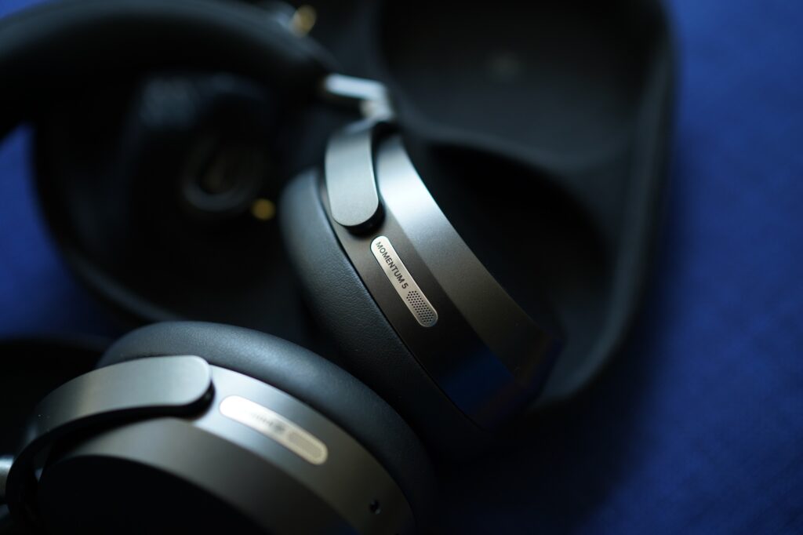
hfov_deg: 54.4
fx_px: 780
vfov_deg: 37.8
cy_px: 268
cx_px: 402
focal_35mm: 35
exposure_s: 1/100
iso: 500
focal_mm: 35
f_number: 2
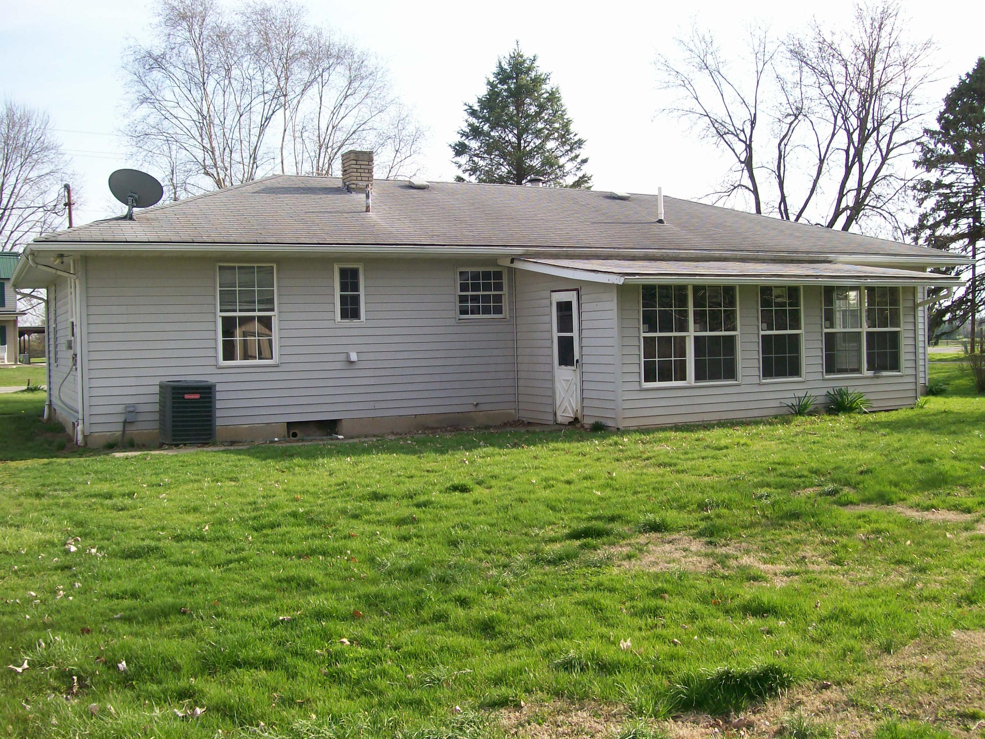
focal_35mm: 36
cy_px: 370
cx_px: 492
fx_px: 1024
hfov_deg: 51.4
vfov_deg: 39.7
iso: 80
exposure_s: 1/611
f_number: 2.7
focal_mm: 6
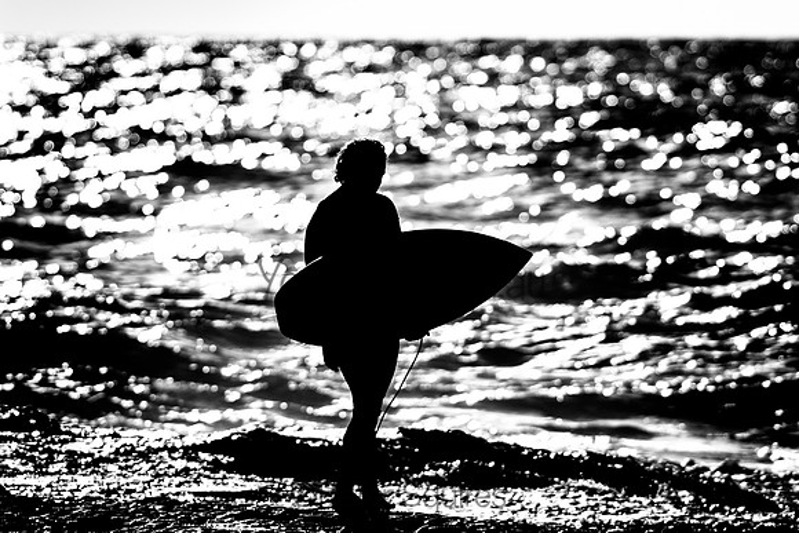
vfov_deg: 2.3
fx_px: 13553
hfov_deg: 3.4
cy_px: 266
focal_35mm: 611
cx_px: 400
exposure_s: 1/2000
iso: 160
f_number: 5.6
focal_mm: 400
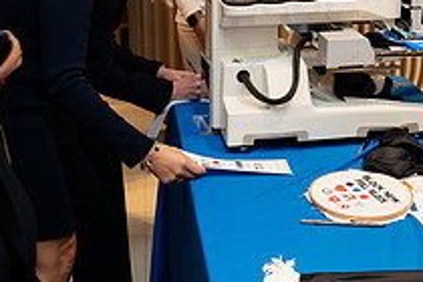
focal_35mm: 67
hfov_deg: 30.0
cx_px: 256
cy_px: 61
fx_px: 787
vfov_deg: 20.1
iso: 320
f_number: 3.2
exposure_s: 1/160
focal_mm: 24
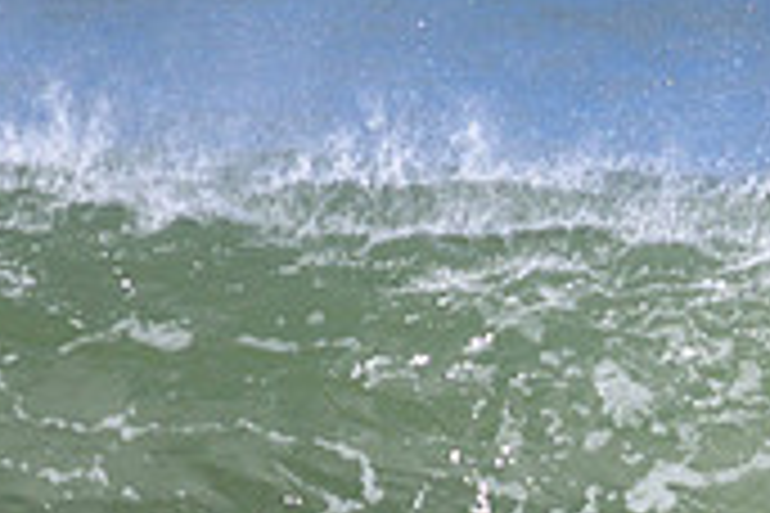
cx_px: 874
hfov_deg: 0.8
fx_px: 58066
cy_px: 776
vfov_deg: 0.5
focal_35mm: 2715
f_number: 11
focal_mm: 800
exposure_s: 1/2000
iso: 560
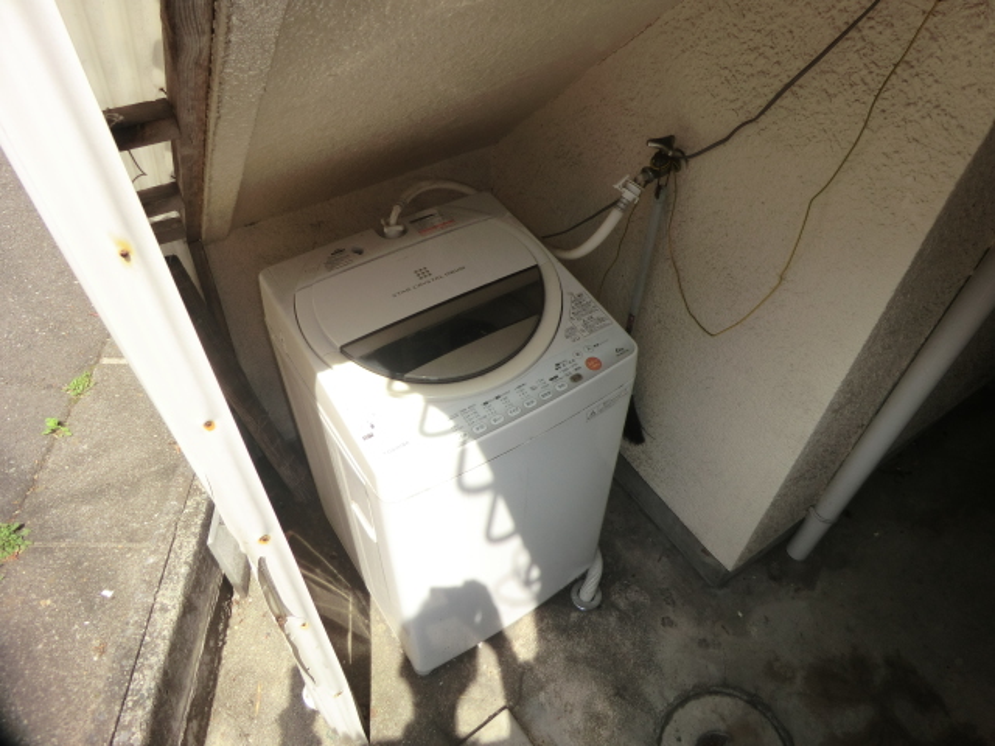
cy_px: 373
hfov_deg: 71.6
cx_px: 498
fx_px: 690
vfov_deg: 56.8
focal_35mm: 24
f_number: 3.2
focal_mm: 4.3
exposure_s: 1/500
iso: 80
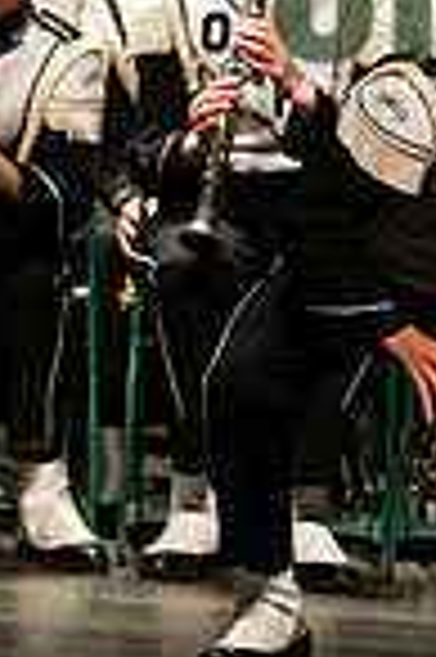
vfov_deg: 2.2
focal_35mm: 925
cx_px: 474
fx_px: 16843
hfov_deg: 1.5
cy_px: -9
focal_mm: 300
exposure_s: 1/500
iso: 3200
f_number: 2.8
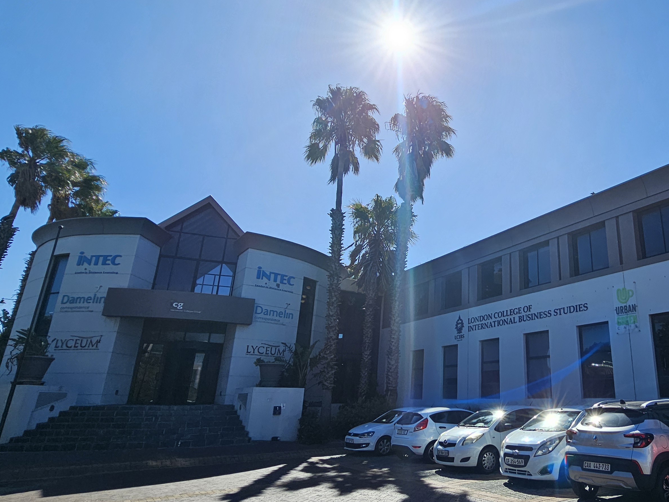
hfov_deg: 72.5
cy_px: 243
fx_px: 425
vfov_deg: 61.1
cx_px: 479
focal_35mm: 22
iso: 50
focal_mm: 2.2
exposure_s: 1/3273
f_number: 2.2
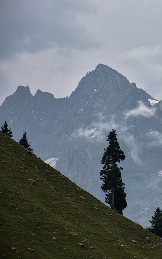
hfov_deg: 4.9
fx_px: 1886
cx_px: 192
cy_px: 129
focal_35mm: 267
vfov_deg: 7.9
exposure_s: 1/1600
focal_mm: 116
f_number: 7.1
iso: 500
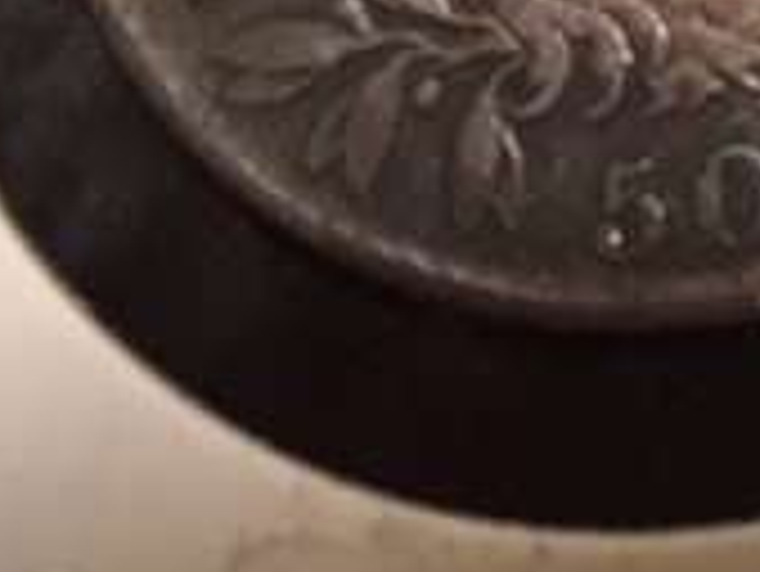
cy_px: -419
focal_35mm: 110
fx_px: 2417
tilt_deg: -74.3
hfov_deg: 15.9
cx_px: 1246
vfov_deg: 12.4
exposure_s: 1/15
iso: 25
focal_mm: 4.15
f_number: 2.2
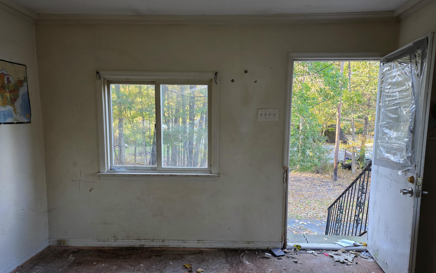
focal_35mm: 25
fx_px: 297
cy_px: 159
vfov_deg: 49.1
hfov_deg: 72.6
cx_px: 218
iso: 320
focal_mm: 6.25
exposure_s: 1/120
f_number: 1.7
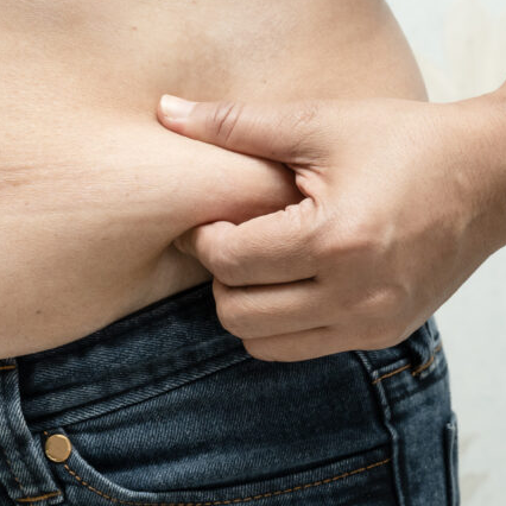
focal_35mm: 115
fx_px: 1902
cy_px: 259
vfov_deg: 15.2
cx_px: 148
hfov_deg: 15.1
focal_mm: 50
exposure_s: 1/60
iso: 640
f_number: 8
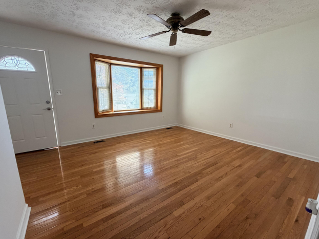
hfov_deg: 98.1
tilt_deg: -11.6
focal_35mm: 15
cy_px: 122
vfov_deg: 81.7
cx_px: 150
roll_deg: +0.7
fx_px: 138
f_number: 2.2
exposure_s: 1/121
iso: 200
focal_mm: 2.22
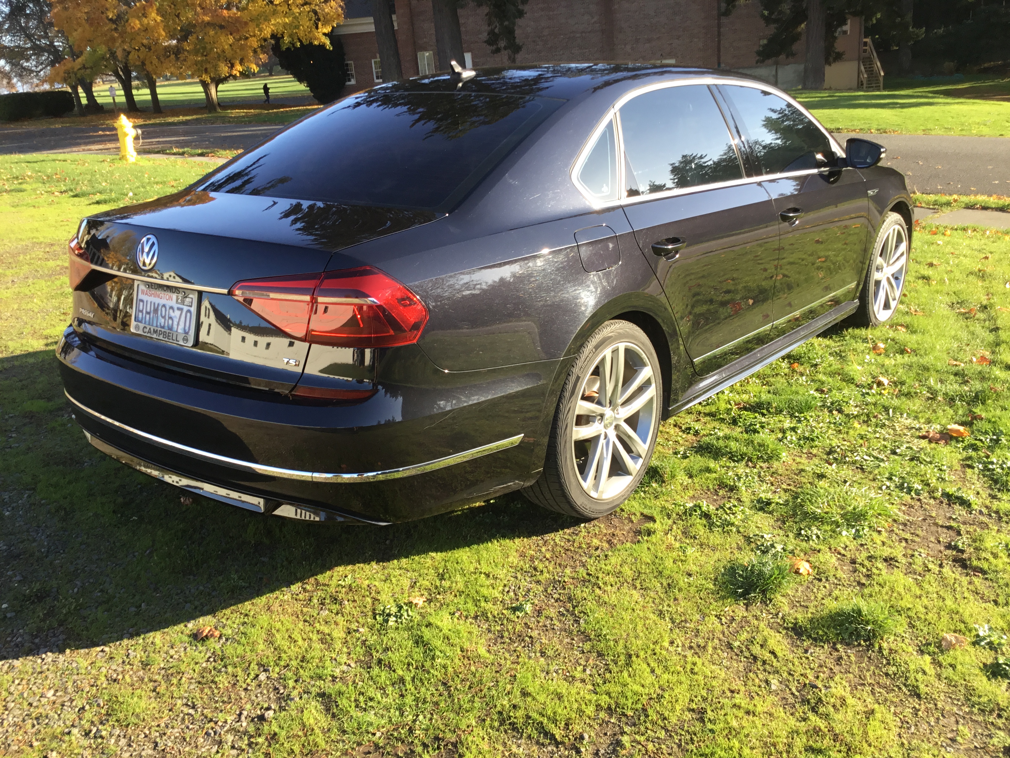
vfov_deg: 45.4
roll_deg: +2.6
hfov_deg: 58.4
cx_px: 505
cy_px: 379
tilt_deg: -20.7
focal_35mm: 31
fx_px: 904
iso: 25
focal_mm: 3.3
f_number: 2.4
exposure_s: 1/178
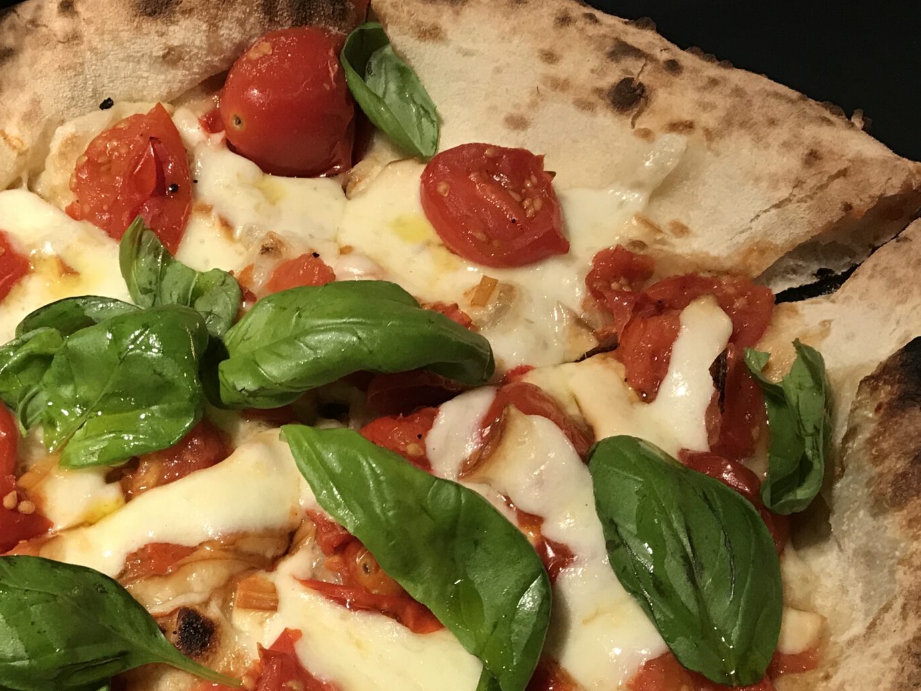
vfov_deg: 27.1
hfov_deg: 36.1
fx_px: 1384
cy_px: 619
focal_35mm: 52
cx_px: 242
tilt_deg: -64.3
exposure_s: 1/17
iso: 40
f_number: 1.8
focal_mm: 3.99
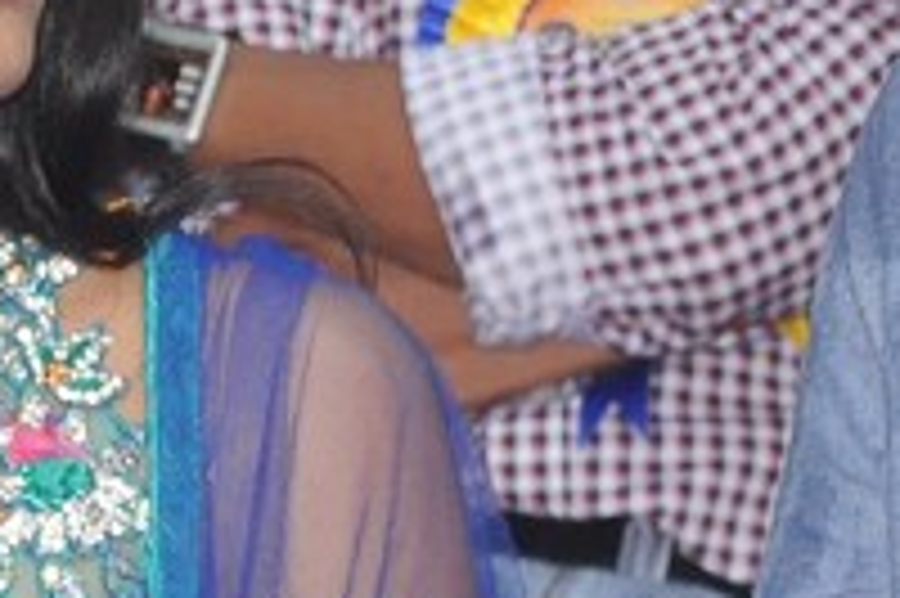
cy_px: 36
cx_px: 72
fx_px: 20097
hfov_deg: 2.6
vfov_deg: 1.7
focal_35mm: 805
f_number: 11
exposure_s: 1/125
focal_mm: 105
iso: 1250
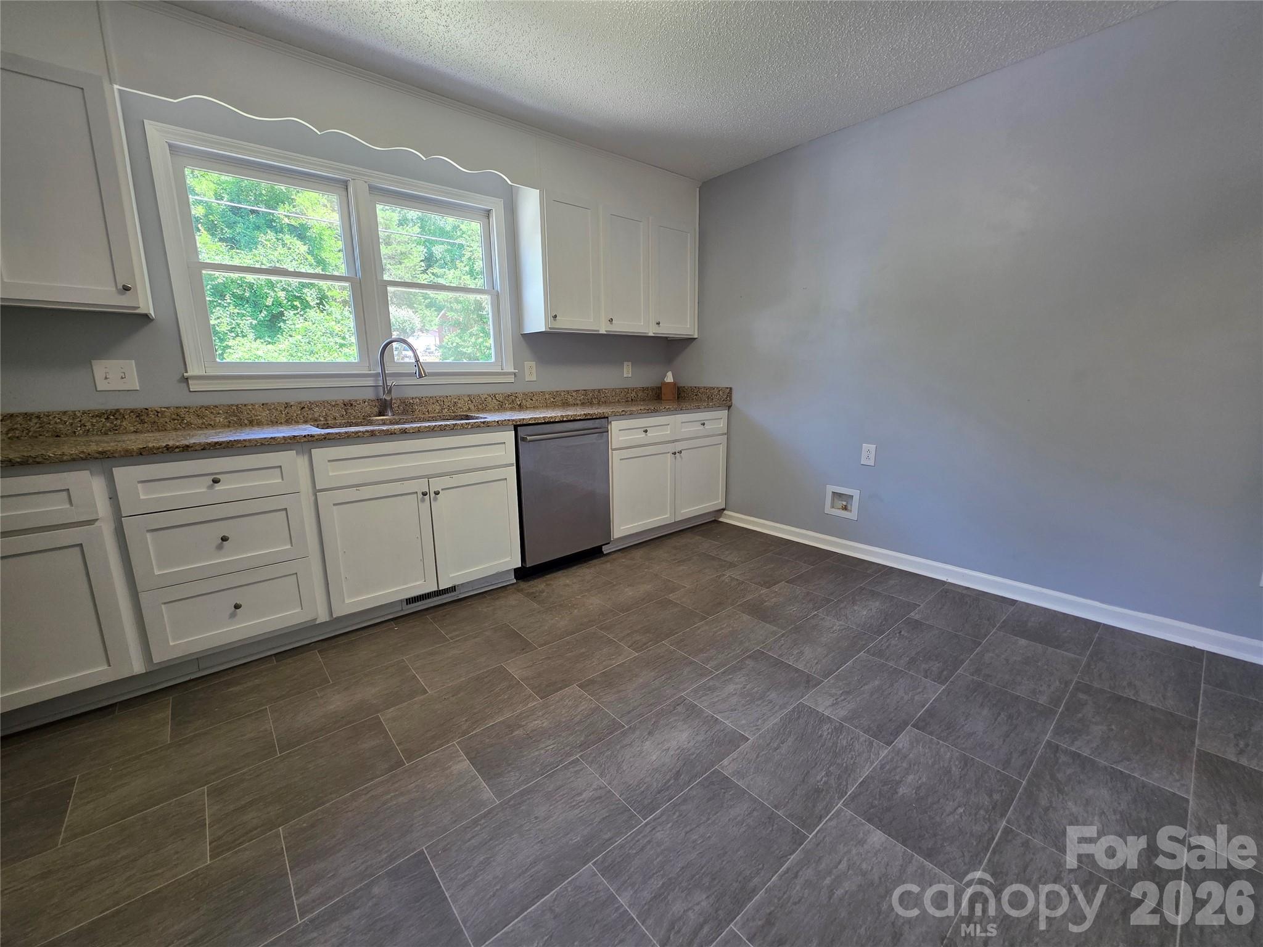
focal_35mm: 13
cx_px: 632
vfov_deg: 89.9
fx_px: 474
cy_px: 474
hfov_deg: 106.2
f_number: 1.9
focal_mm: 2.2
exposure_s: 1/120
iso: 125
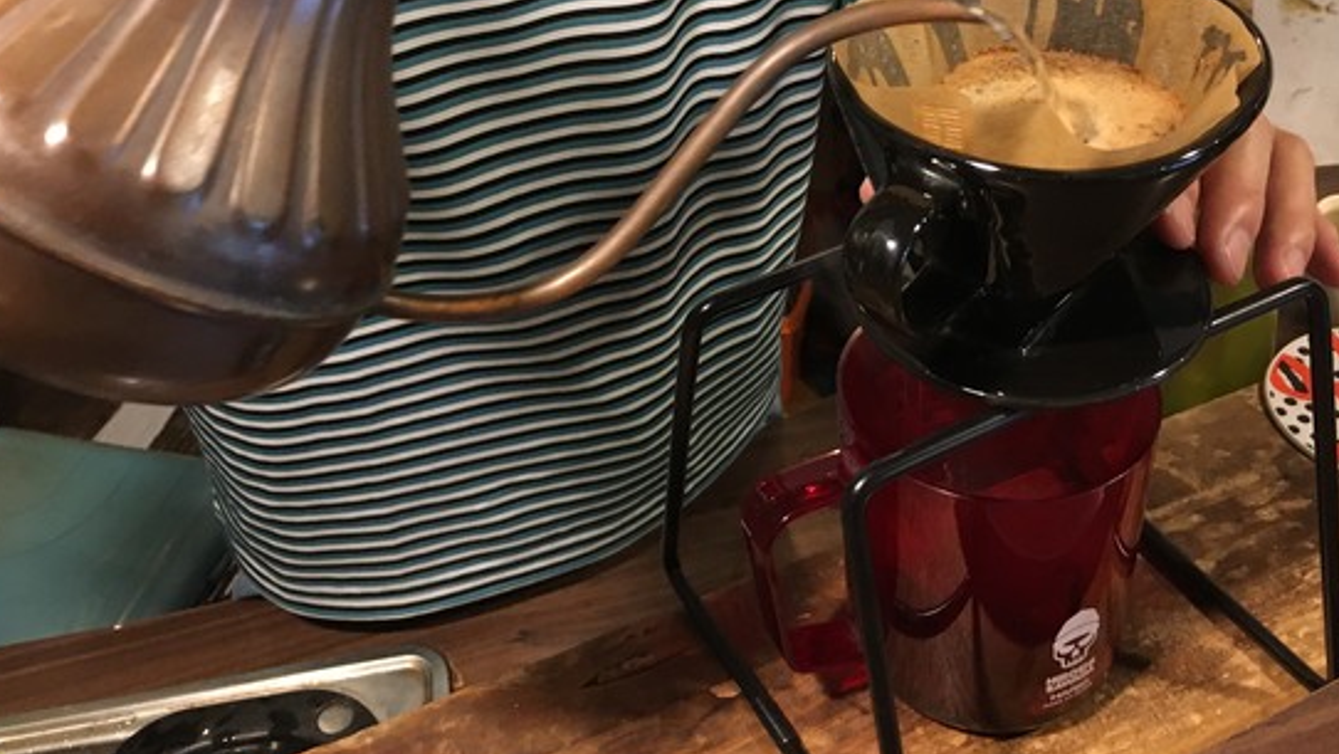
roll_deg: +4.2
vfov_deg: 27.7
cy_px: 138
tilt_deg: -34.1
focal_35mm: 42
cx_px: 657
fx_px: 1491
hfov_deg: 48.4
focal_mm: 4.15
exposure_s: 1/20
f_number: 2.2
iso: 200
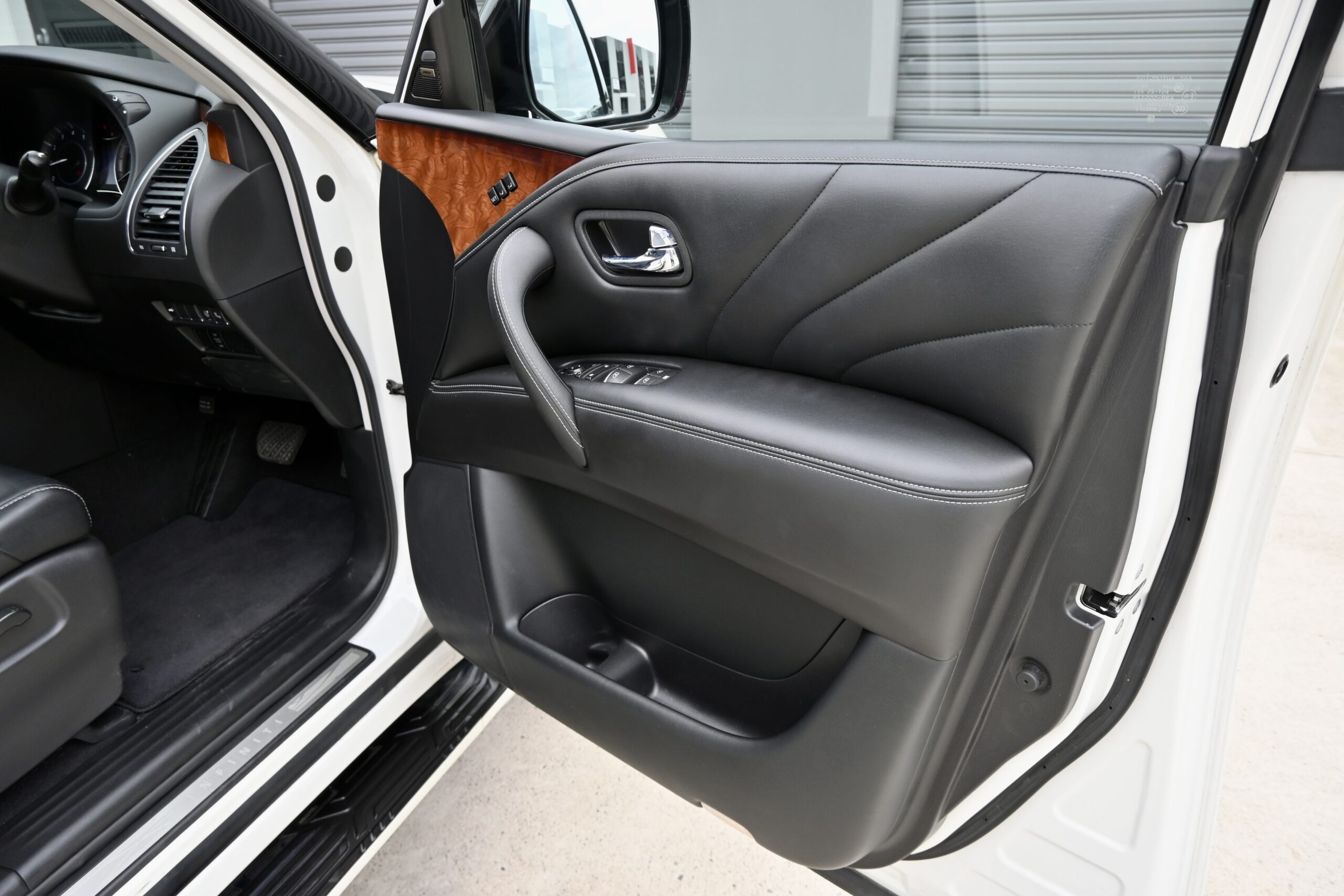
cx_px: 672
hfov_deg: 73.7
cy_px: 448
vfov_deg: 53.1
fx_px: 896
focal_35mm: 24
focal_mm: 16
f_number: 4.5
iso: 200
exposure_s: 1/250
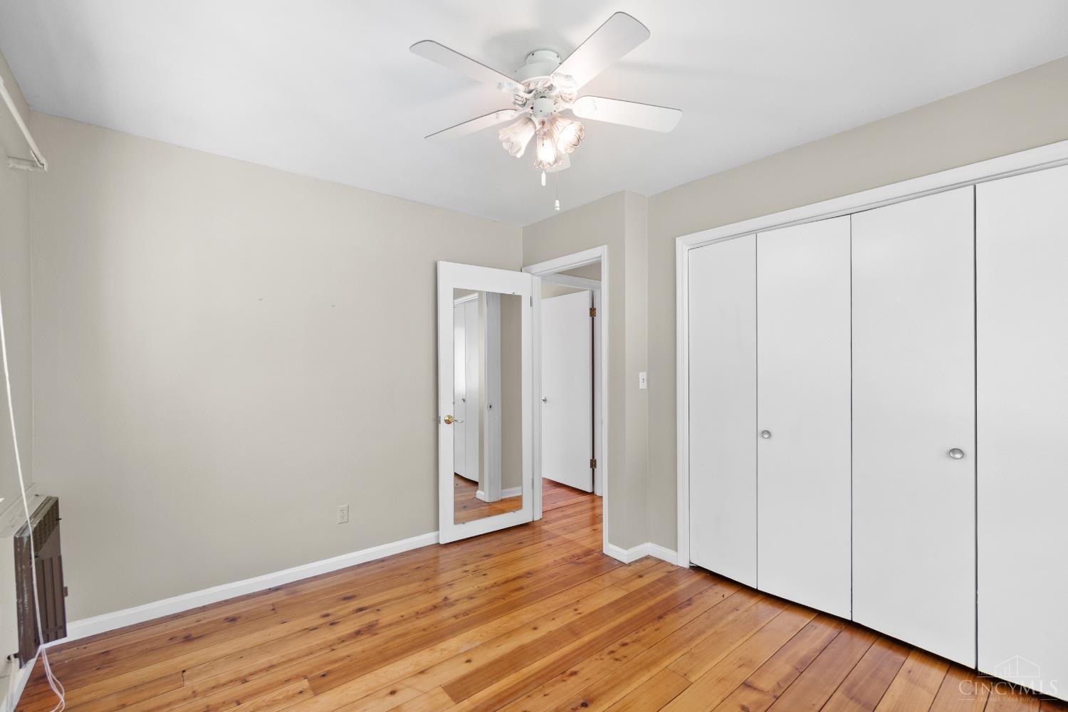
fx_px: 445
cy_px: 356
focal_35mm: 15
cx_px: 534
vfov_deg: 77.3
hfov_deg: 100.4
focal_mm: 10
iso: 400
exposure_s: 1/13
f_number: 4.5
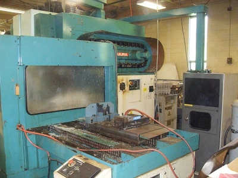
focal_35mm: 34
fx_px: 234
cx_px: 119
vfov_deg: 41.8
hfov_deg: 54.0
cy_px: 89
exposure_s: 1/45
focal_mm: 6.3
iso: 320
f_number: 2.8
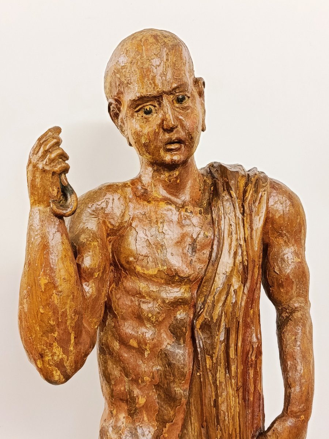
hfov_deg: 30.3
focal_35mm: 48
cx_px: 164
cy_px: 220
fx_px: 608
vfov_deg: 39.7
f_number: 1.7
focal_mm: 5.24
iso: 974
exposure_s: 1/50
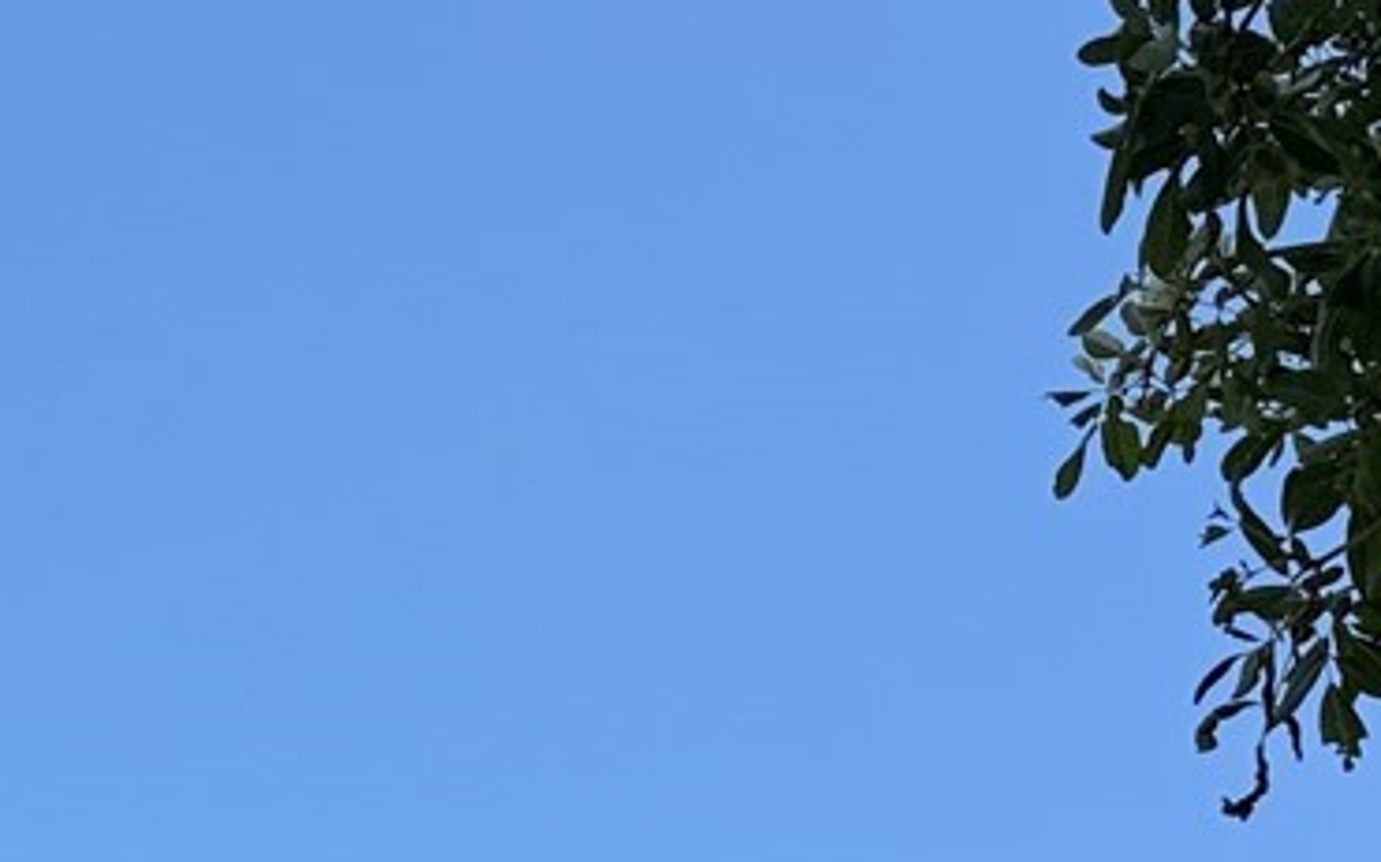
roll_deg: -1.1
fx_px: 4139
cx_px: -717
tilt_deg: +26.0
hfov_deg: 17.1
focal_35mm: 110
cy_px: 1881
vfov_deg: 10.6
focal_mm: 6.76
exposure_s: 1/2525
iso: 80
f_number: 1.78
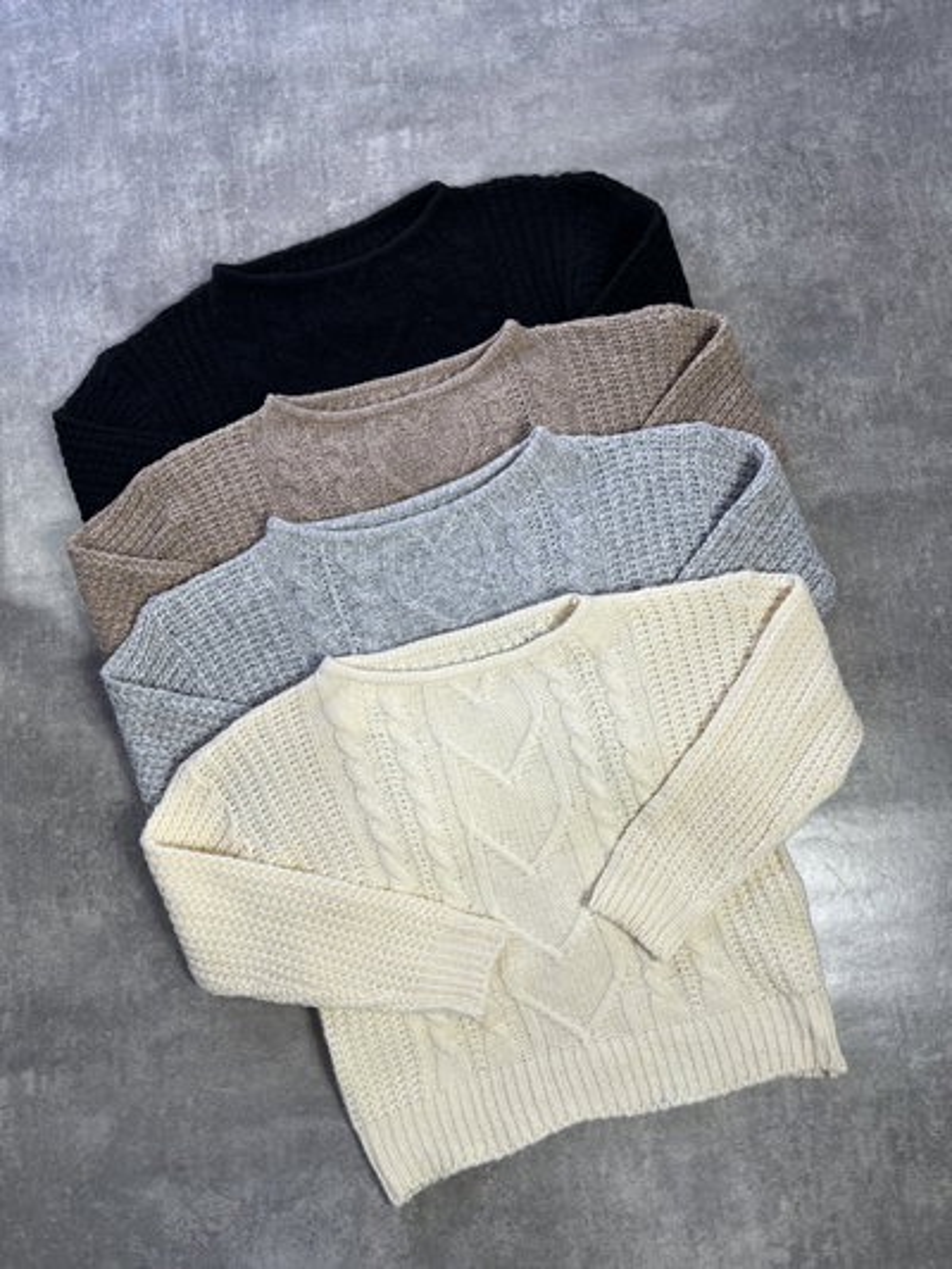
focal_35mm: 26
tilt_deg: -82.2
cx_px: 476
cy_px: 634
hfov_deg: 53.1
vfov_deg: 67.3
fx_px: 953
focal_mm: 5.1
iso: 32
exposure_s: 1/130
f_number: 1.6
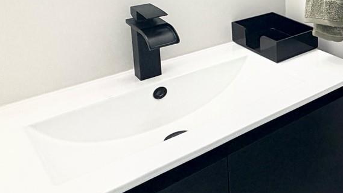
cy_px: -46
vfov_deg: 24.7
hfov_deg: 34.9
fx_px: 391
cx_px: 434
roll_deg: -1.8
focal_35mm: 43
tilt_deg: -8.1
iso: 160
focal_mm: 2.22
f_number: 2.2
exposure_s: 1/120
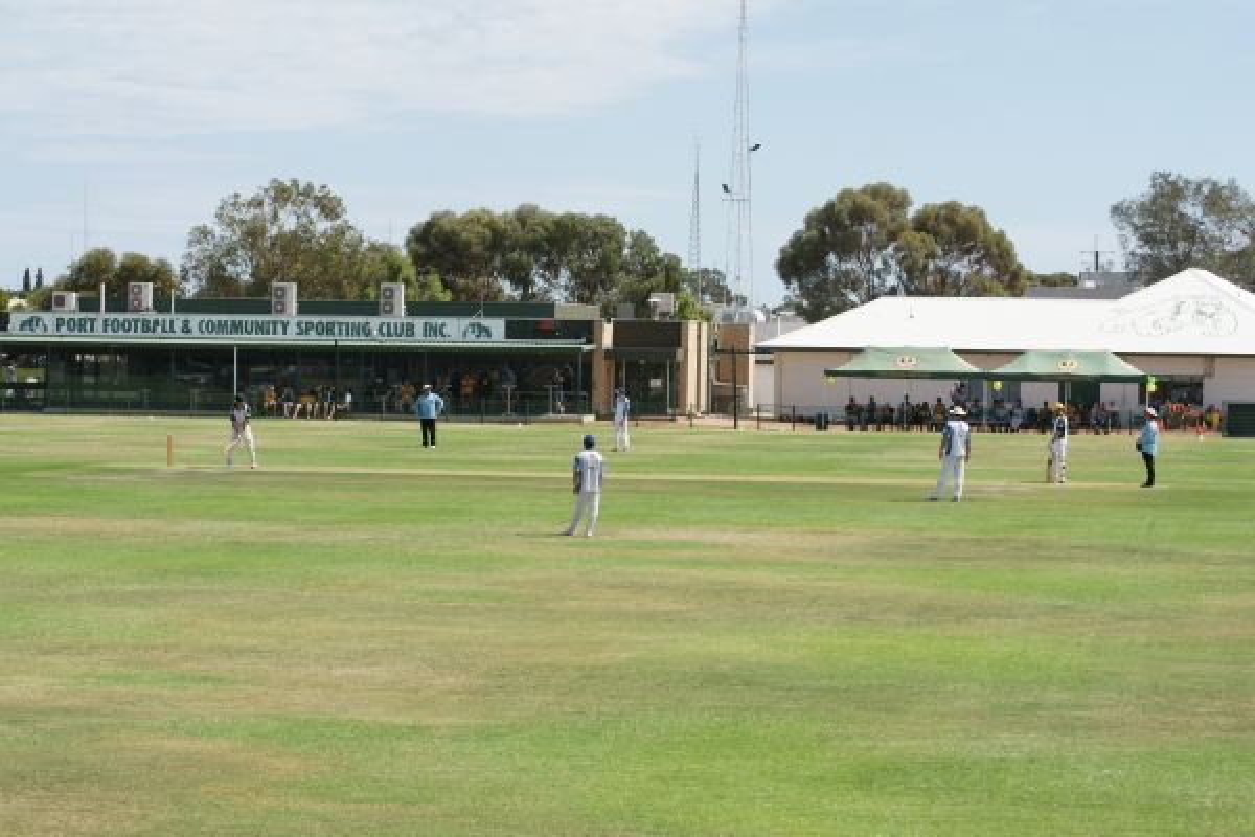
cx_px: 628
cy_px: 418
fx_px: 3660
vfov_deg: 13.0
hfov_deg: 19.5
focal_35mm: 105
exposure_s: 1/500
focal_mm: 70
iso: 200
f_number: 9
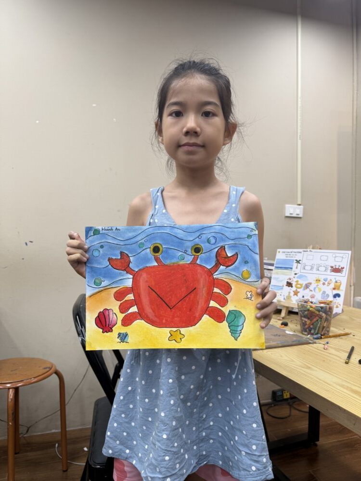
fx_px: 334
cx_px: 180
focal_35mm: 24
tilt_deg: +2.4
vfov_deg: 71.6
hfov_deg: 56.8
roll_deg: -1.1
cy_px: 240
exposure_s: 1/100
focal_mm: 6.76
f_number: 1.78
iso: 64
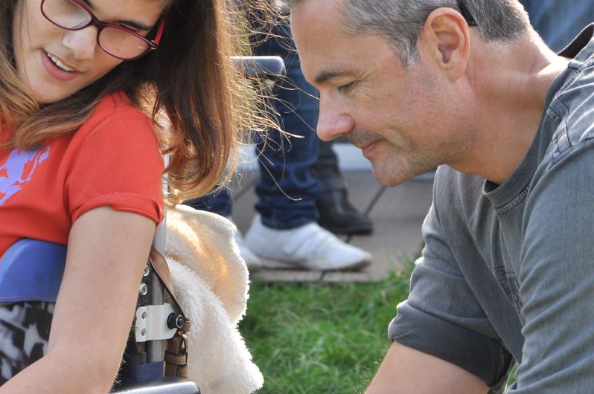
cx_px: 237
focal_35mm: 349
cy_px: 136
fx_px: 5748
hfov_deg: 5.9
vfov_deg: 3.9
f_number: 10
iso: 320
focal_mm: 145
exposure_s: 1/125
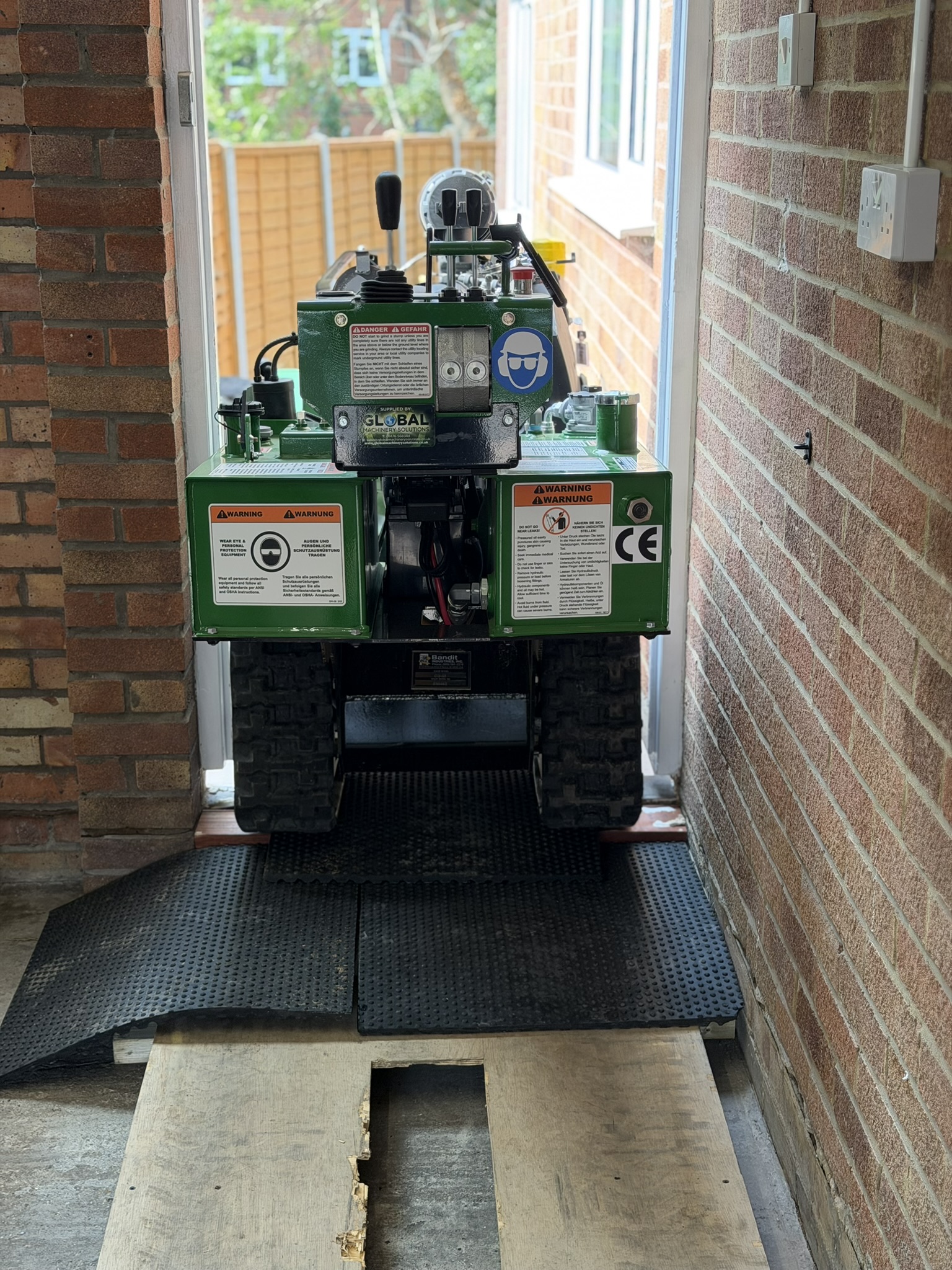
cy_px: 635
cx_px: 476
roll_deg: -0.5
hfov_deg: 30.3
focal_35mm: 48
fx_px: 1760
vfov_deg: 39.7
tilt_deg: -16.5
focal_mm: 6.76
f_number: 1.78
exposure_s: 1/100
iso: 50
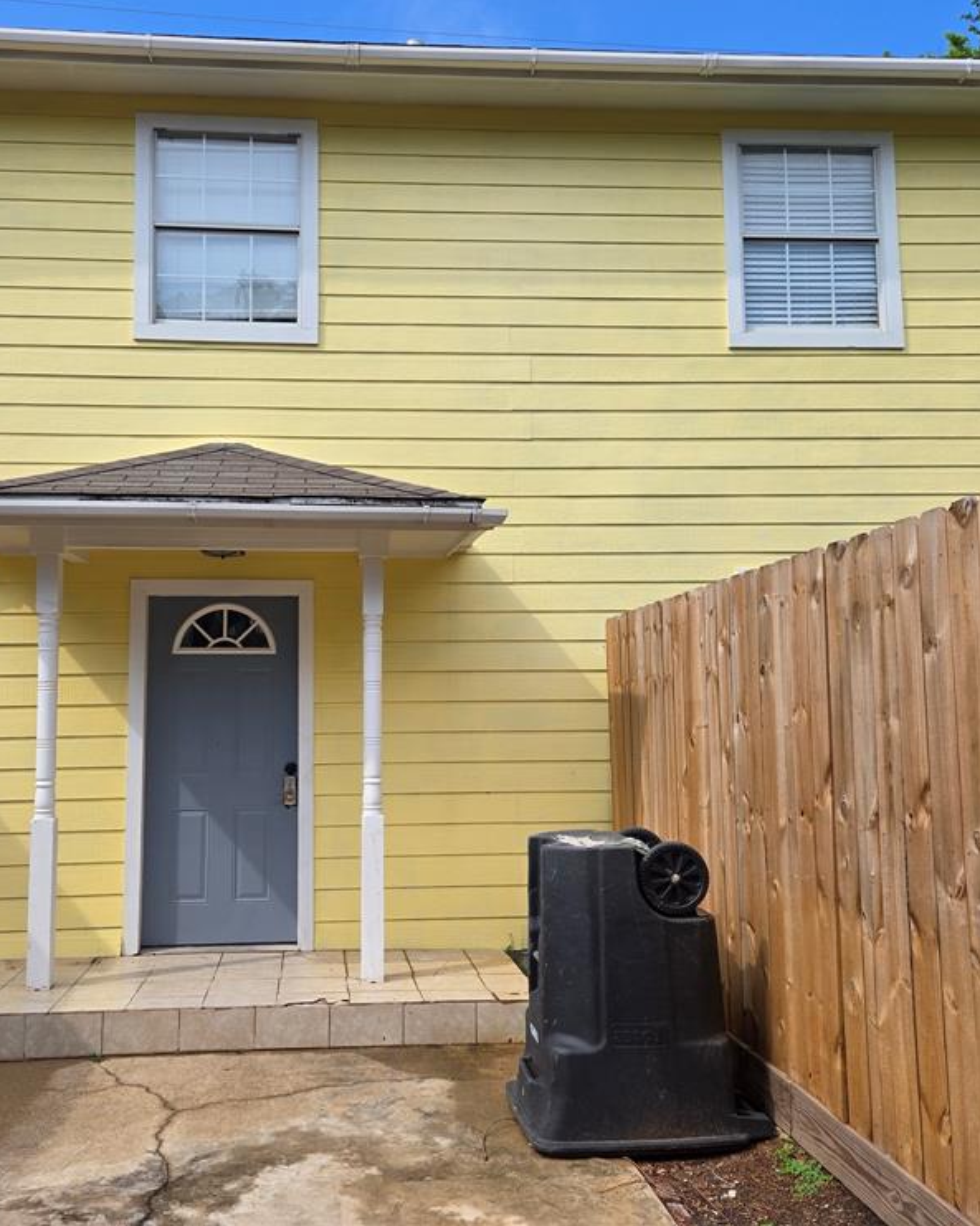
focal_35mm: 31
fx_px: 1125
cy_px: 593
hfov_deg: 46.9
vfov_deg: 57.2
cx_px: 407
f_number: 1.8
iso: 25
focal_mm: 5.4
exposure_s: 1/1369
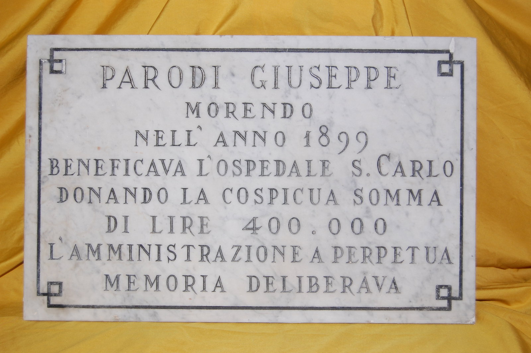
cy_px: 176
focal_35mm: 48
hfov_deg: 41.1
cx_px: 266
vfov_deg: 28.0
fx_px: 707
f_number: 4.5
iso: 400
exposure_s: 1/60
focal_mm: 32
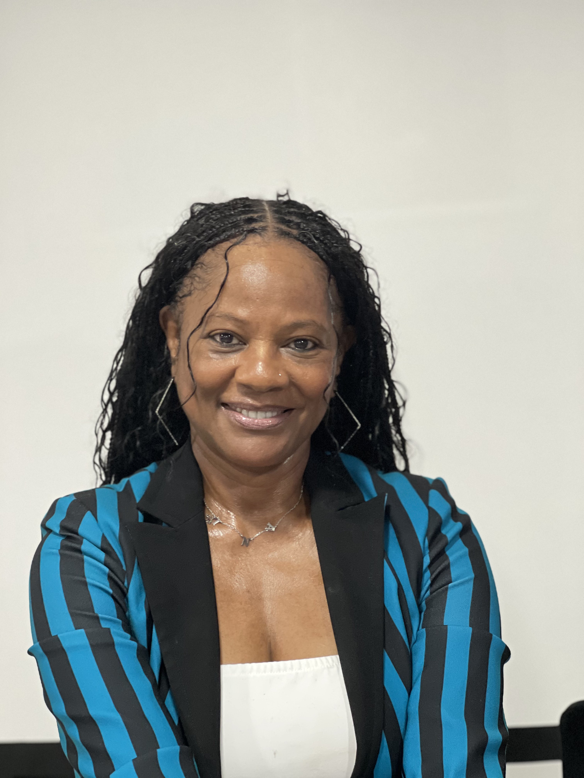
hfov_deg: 19.1
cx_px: 292
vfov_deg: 25.3
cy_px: 389
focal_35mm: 77
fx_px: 1732
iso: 400
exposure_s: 1/40
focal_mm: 9
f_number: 2.8
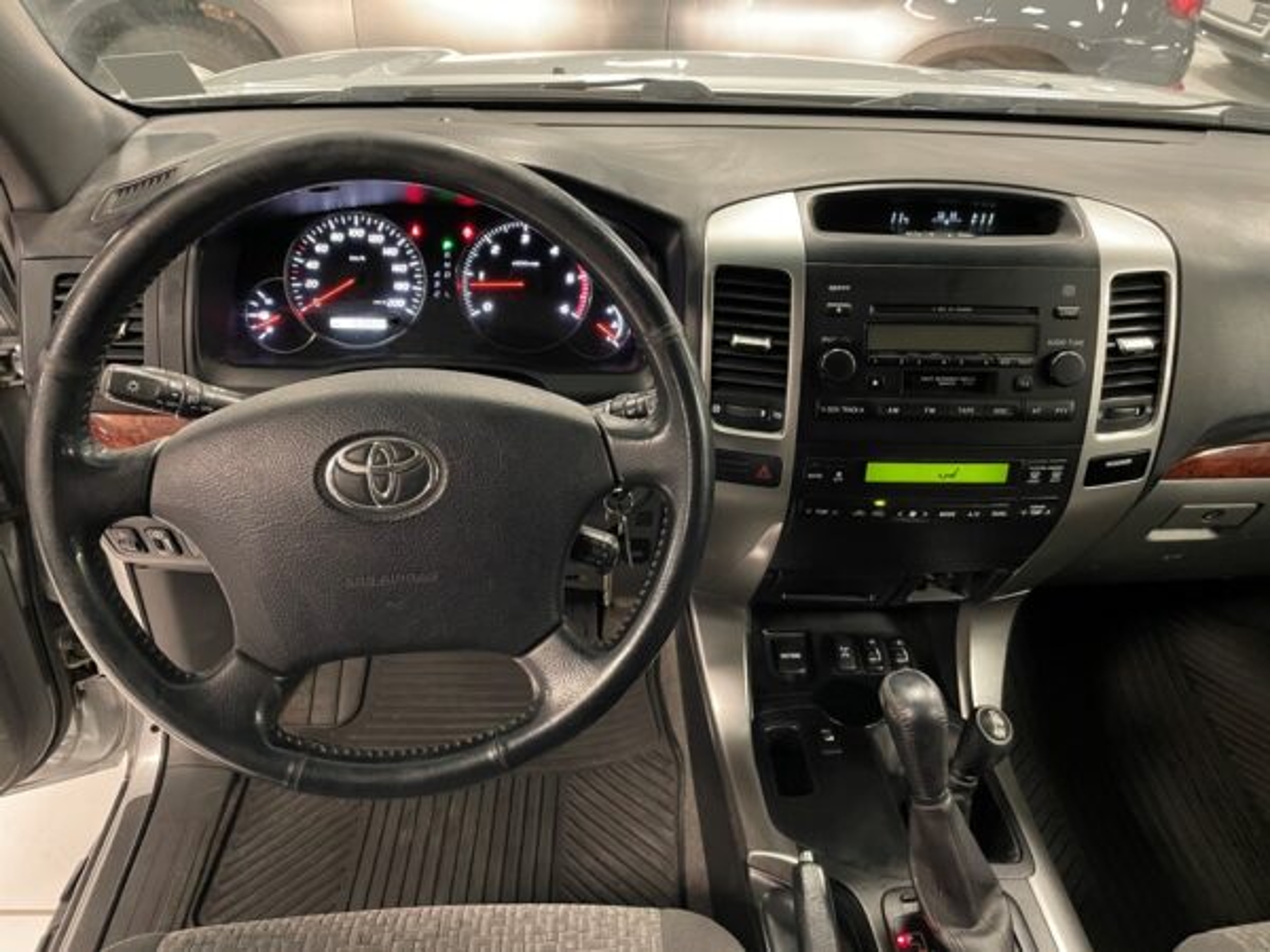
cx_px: 635
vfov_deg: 53.1
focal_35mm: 26
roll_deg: -4.2
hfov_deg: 67.3
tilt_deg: -35.6
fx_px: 954
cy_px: 476
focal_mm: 4.2
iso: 640
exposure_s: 1/30
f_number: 1.6
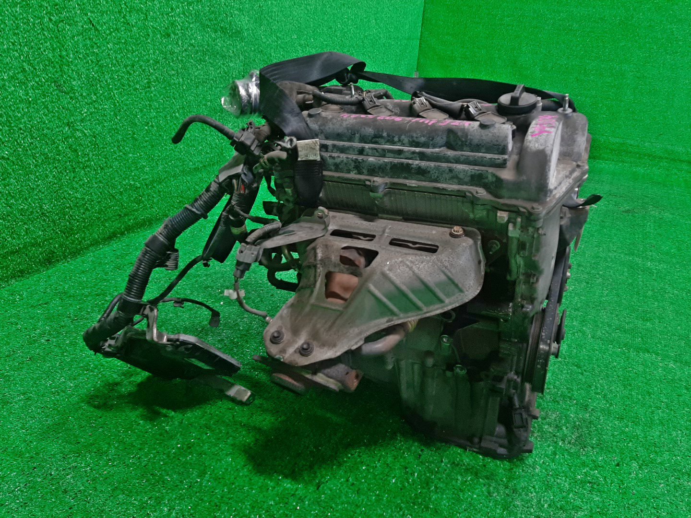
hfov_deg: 67.3
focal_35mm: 26
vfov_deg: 53.1
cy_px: 259
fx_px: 519
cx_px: 346
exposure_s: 1/50
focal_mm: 3.93
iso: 97
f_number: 1.7
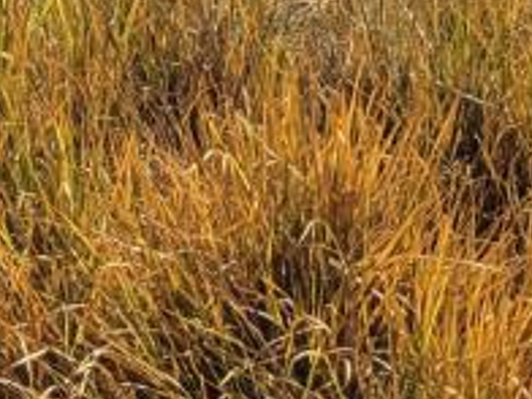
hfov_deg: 9.1
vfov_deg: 6.6
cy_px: -875
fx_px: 3058
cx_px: -651
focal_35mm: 199
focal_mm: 5.4
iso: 40
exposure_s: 1/3598
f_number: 1.8
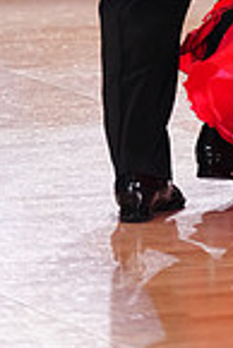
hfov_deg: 2.1
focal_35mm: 654
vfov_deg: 3.1
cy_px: -331
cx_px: 251
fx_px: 6334
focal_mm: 164
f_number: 2.8
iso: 2500
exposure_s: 1/640
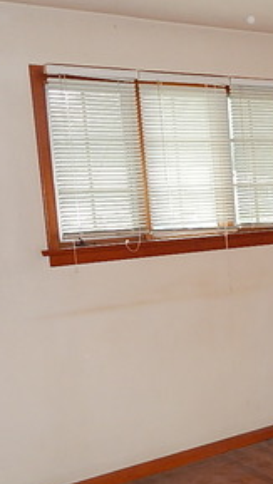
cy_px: 280
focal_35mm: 53
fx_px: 681
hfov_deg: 21.2
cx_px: 322
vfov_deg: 39.0
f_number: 3
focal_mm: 4
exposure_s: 1/30
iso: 200
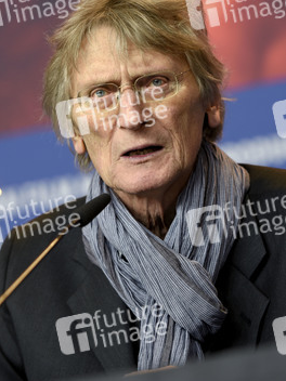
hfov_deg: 6.3
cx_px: 143
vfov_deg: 8.3
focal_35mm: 238
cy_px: 167
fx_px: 2617
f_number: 3.2
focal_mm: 145
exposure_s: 1/320
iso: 640
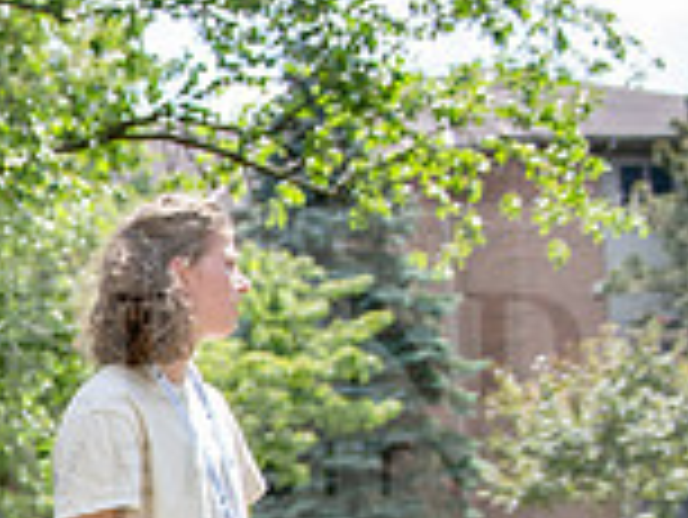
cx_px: -558
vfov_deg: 12.5
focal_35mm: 113
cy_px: 750
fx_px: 2248
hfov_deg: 15.1
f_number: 3.5
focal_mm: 31
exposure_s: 1/500
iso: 160
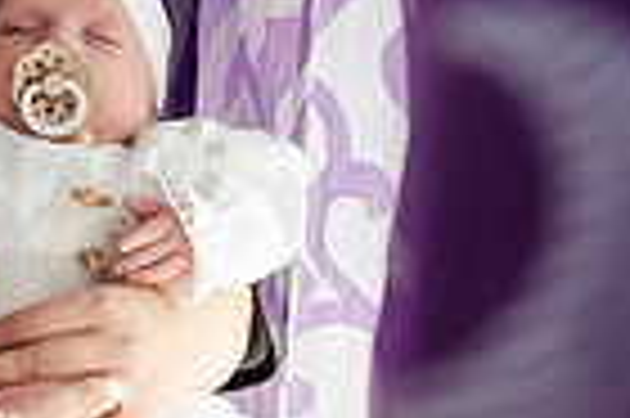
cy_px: 27
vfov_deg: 7.9
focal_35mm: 172
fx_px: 3006
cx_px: -113
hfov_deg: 11.7
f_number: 4
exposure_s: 1/250
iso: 400
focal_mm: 38
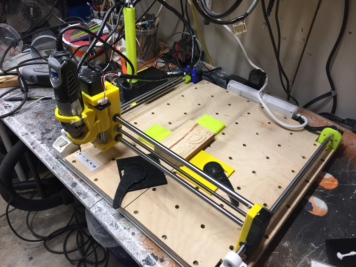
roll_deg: -1.6
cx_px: 178
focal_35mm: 29
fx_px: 298
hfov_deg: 61.7
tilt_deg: -39.4
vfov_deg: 48.2
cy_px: 134
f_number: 2.2
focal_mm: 4.15
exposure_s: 1/30
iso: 32
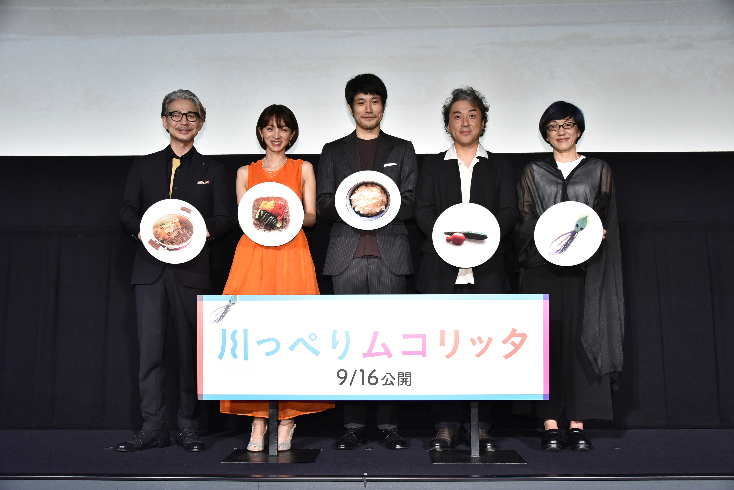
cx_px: 367
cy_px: 245
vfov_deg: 33.4
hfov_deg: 48.4
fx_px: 816
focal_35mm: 40
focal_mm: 40
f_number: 6.3
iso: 3200
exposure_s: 1/200
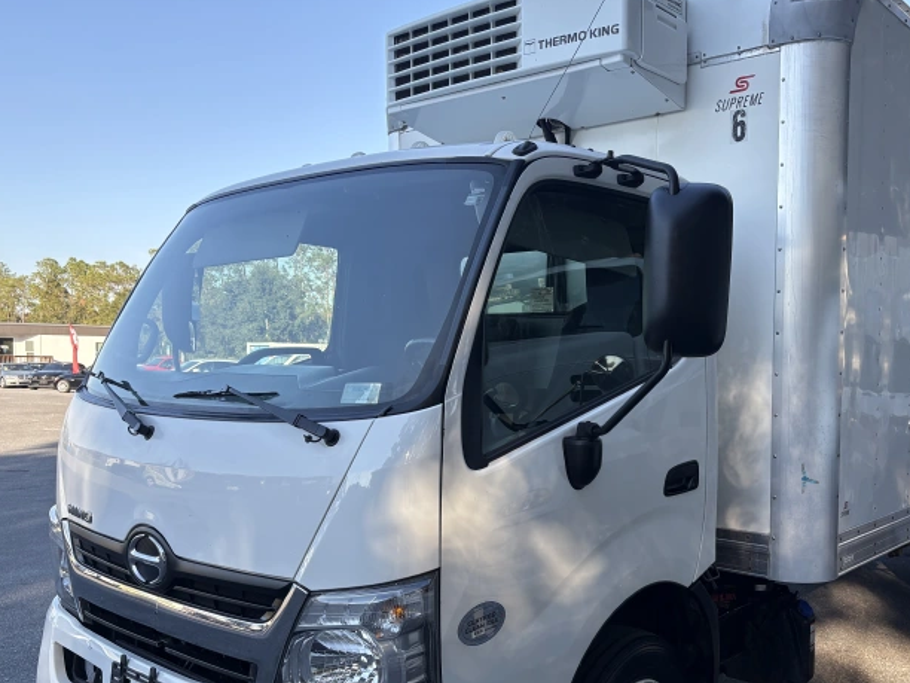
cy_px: 400
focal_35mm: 34
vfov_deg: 41.6
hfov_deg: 53.3
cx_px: 575
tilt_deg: -1.5
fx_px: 894
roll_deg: +0.6
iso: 64
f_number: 1.6
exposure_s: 1/764
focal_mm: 5.96
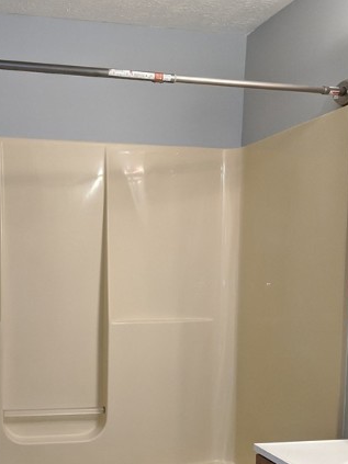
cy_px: 332
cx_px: 80
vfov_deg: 38.2
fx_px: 657
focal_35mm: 49
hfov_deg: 29.1
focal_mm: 4.44
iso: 289
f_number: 1.8
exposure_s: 1/120
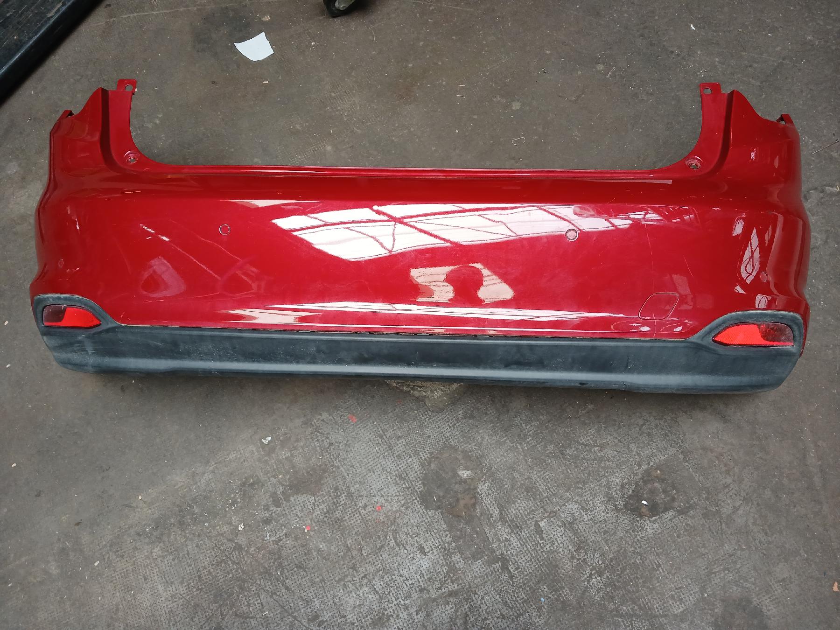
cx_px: 420
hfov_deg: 65.3
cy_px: 315
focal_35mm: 27
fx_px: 655
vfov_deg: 51.4
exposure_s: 1/50.3
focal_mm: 3.98
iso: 100
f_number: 1.8
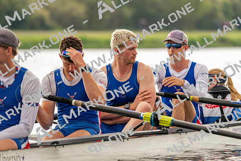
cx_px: 120
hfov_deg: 5.6
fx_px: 2464
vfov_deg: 3.7
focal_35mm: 368
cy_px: 80
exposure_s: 1/1250
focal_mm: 368
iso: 800
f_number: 6.3
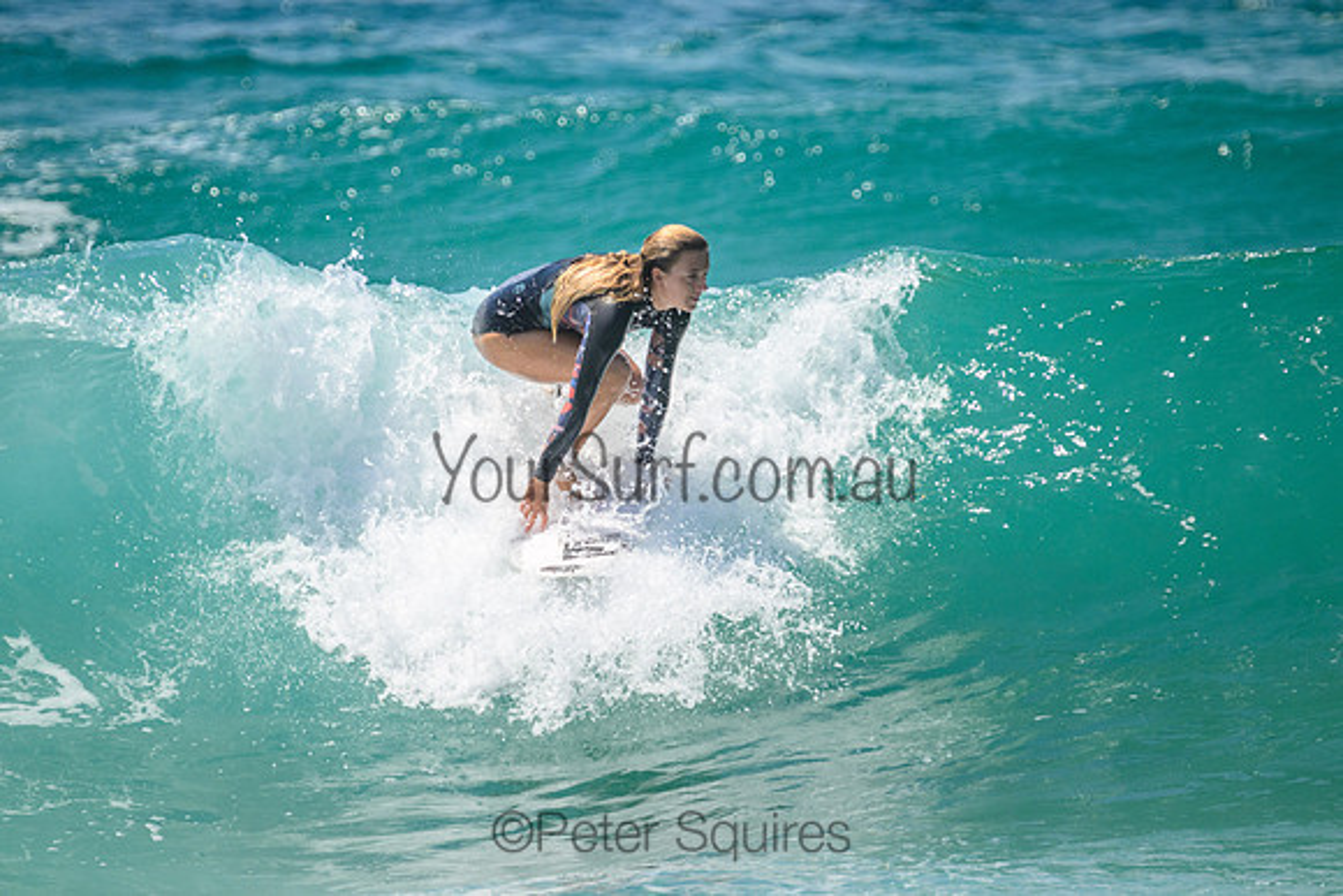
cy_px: 448
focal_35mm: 800
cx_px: 672
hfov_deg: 2.6
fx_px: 29850
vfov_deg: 1.7
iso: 1000
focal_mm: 800
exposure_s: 1/2000
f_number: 11
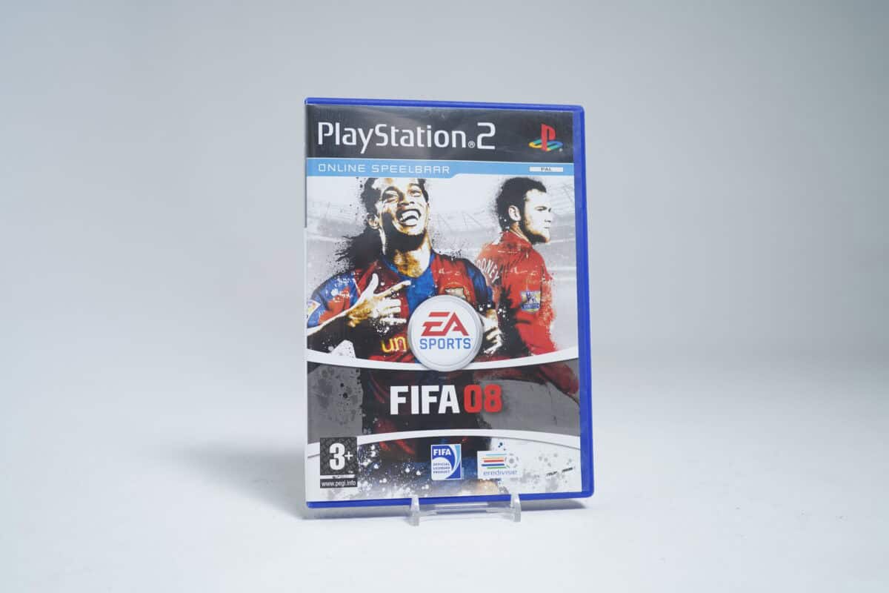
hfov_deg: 51.9
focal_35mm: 37
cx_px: 444
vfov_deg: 35.9
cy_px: 296
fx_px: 914
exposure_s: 1/30
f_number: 4
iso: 250
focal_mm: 37
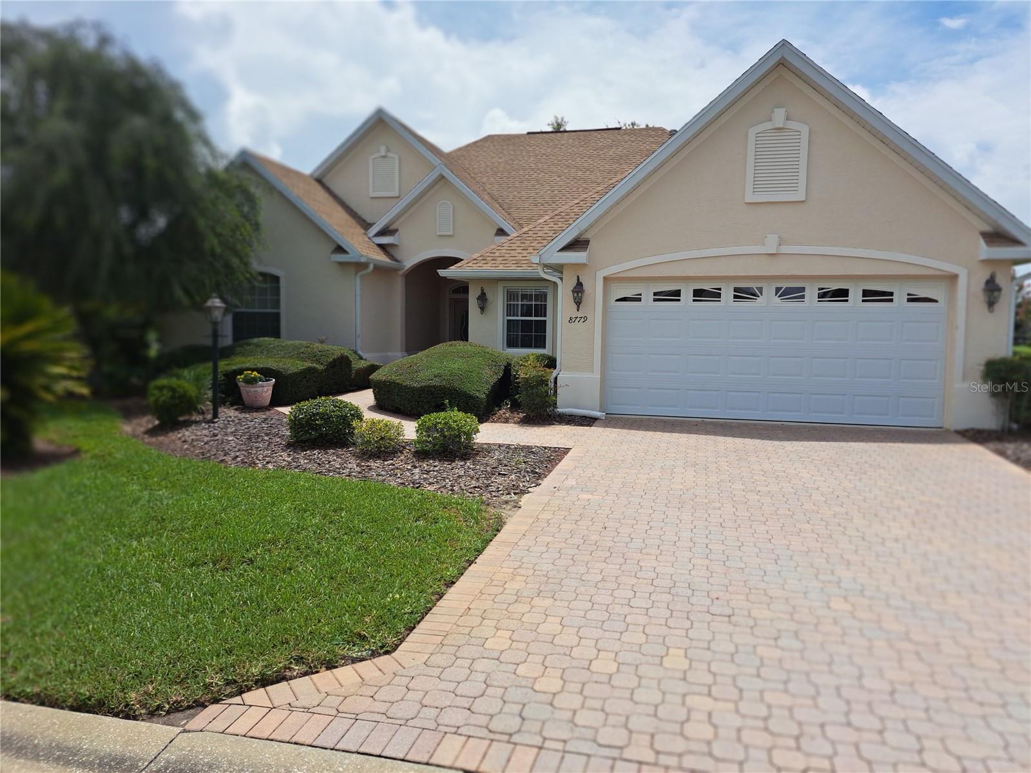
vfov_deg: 56.8
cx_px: 516
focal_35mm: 24
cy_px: 386
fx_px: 715
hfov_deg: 71.6
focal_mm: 5.23
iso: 50
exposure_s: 1/2857
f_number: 1.8
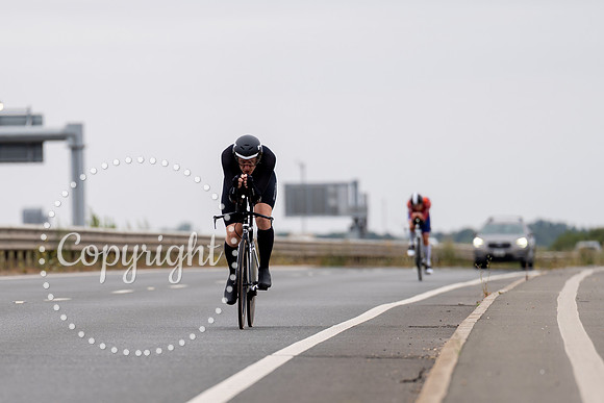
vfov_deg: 3.6
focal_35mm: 383
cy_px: 350
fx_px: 6424
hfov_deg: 5.4
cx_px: 263
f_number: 3.2
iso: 100
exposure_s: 1/800
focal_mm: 200
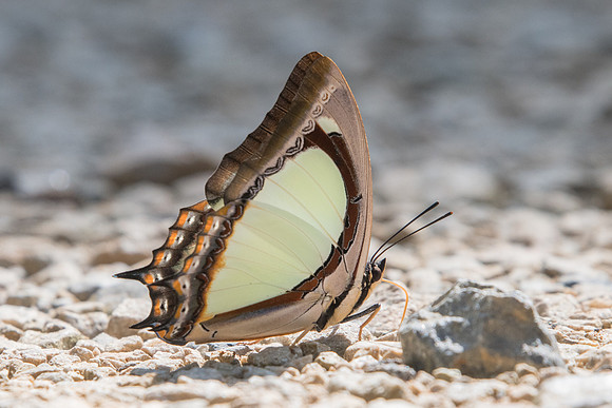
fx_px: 13552
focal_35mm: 797
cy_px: 200
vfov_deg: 1.7
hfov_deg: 2.6
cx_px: 306
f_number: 9
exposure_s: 1/640
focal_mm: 400
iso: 800
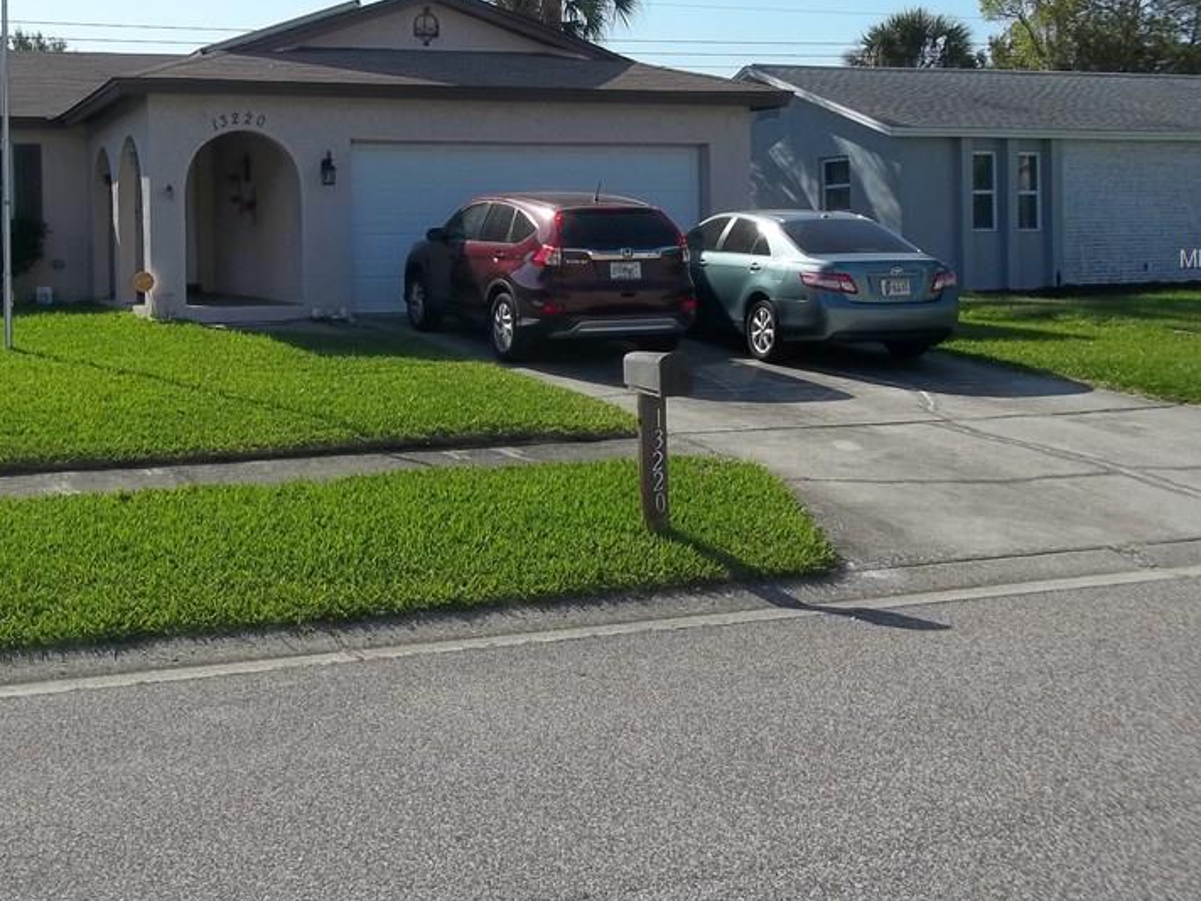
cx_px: 418
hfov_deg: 40.8
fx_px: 1596
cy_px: 260
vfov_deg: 31.1
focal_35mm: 46
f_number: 8.8
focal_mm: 5.7
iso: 64
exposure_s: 1/200
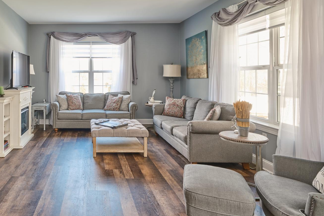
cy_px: 85
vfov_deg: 49.2
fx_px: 234
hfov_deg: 65.8
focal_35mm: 26
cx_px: 87
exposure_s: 1/3
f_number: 8
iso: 400
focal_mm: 20
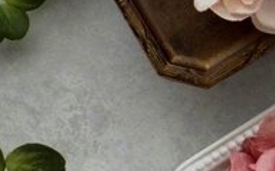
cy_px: 60
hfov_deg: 16.5
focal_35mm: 121
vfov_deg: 10.8
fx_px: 906
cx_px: 334
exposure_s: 1/50
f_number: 3.8
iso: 160
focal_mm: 6.1
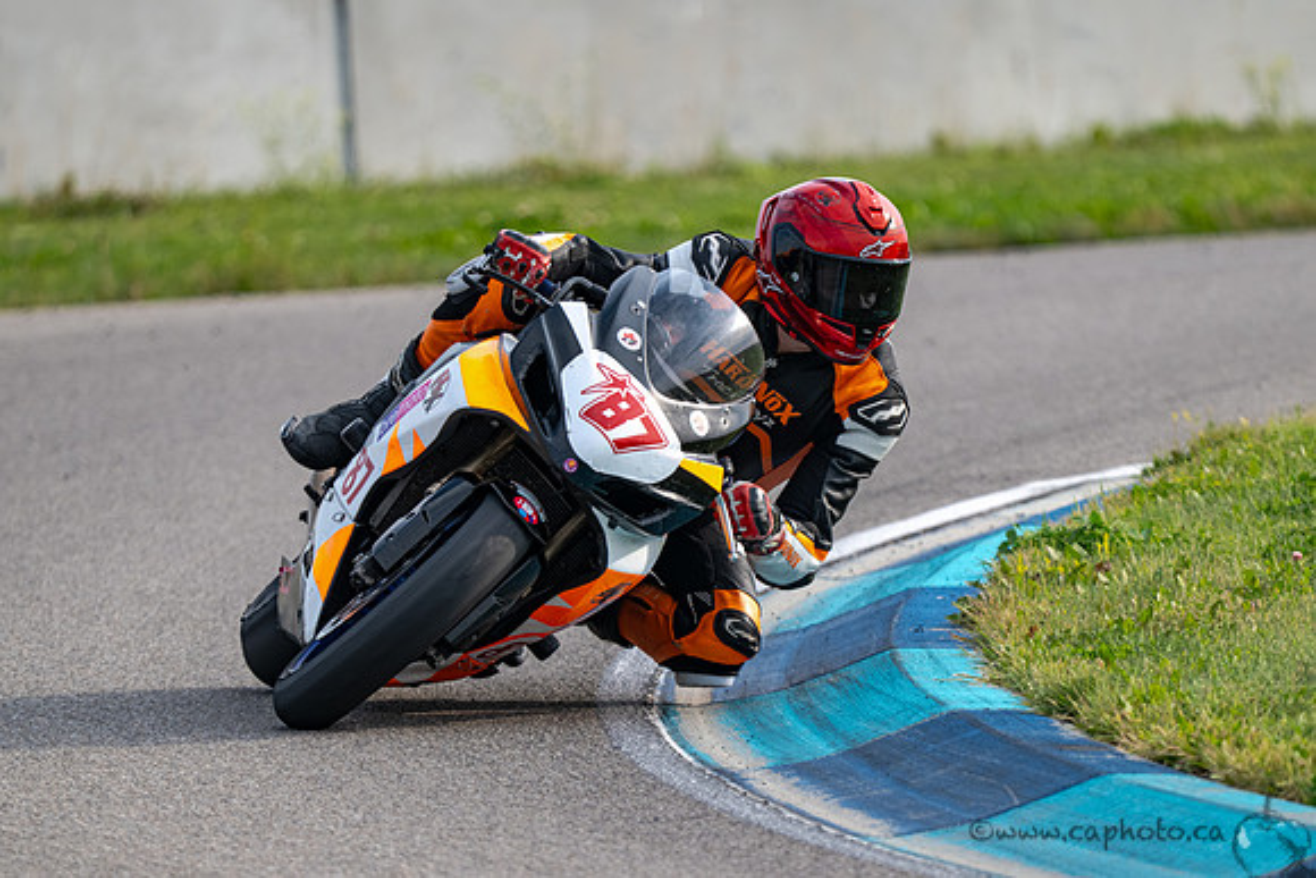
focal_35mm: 751
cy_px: 483
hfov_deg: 2.7
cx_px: 679
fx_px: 27449
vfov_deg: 1.8
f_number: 6.3
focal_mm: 600
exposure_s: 1/1250
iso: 400
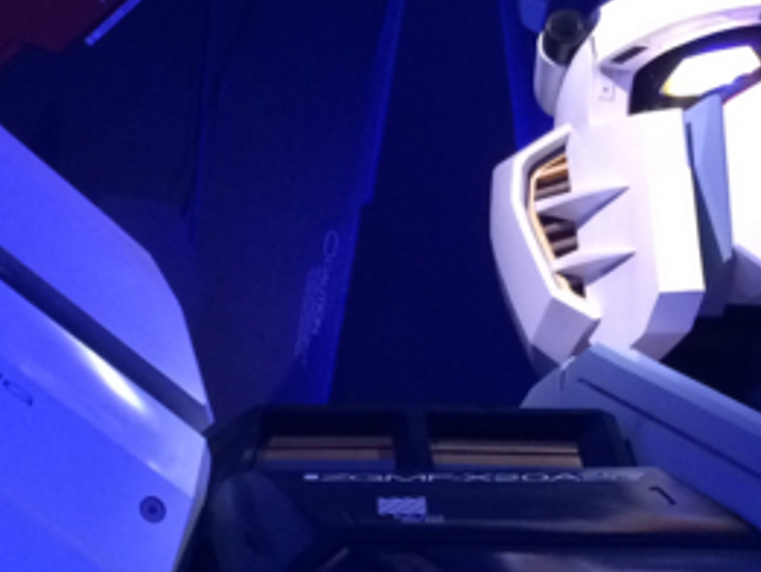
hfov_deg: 22.0
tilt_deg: +25.0
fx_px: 1957
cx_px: 455
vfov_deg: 16.6
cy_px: 301
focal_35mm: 89
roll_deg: -0.3
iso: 250
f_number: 2.2
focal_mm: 4.15
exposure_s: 1/20
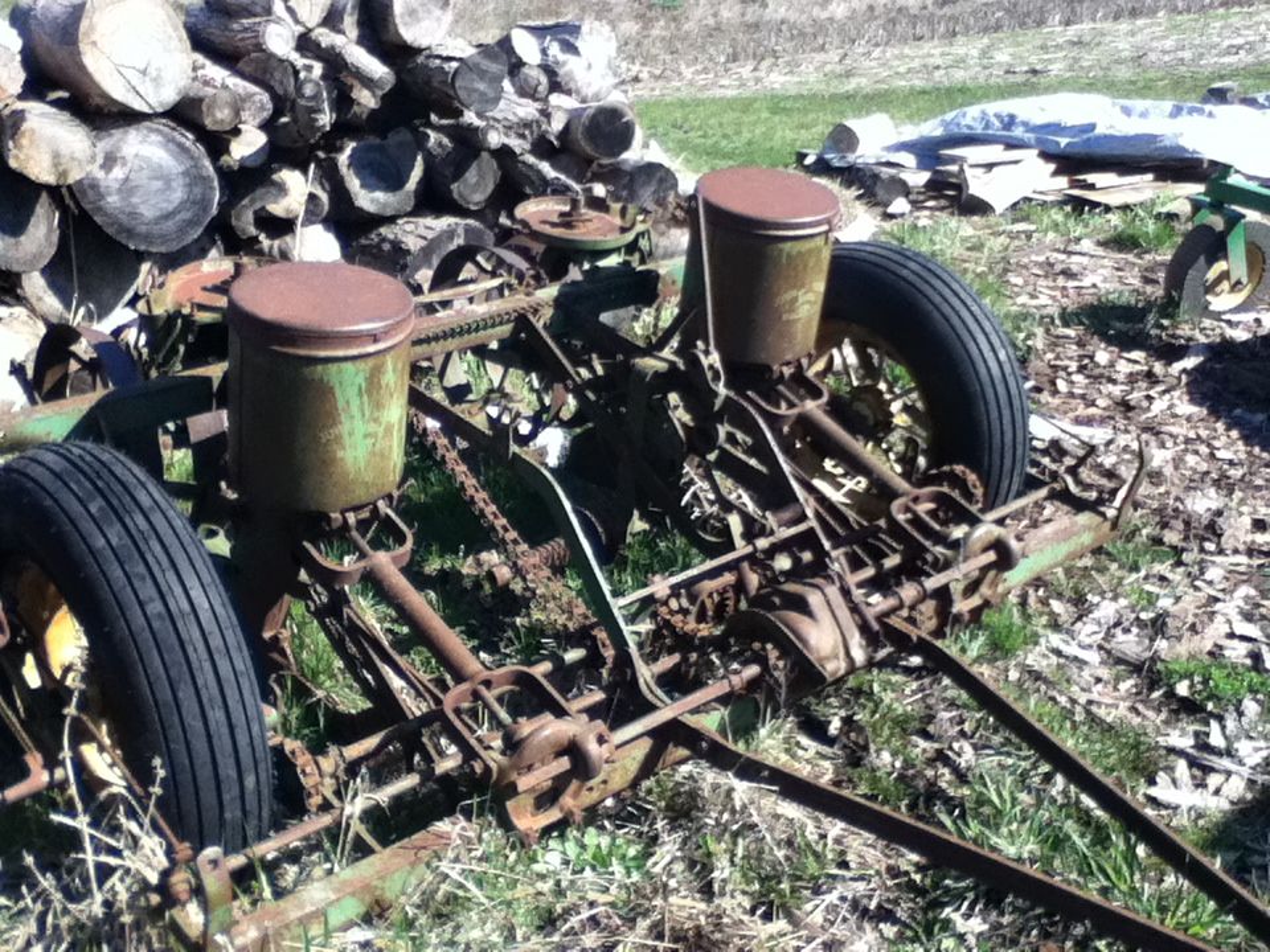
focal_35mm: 32
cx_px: 635
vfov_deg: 44.2
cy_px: 476
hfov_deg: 56.8
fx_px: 1174
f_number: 2.4
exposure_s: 1/565
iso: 80
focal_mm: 3.85
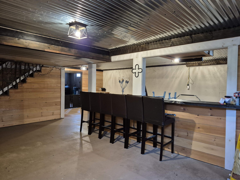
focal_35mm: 23
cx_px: 120
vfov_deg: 58.9
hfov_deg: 73.9
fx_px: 159
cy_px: 90
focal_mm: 5.4
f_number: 1.8
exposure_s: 1/60
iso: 1000
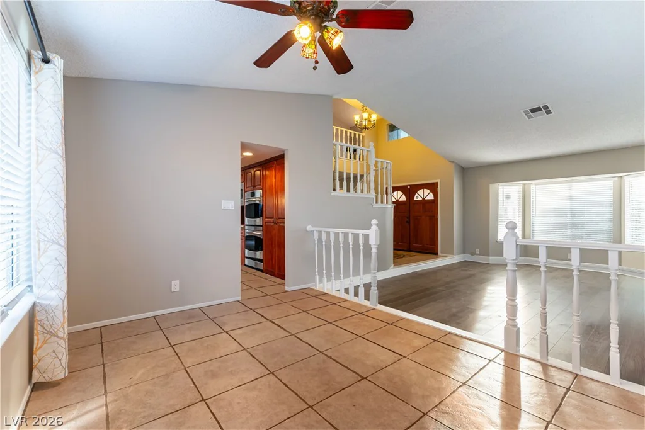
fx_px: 269
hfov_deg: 100.4
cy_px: 215
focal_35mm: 15
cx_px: 322
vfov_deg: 77.3
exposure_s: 1/160
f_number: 8
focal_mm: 15
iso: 400
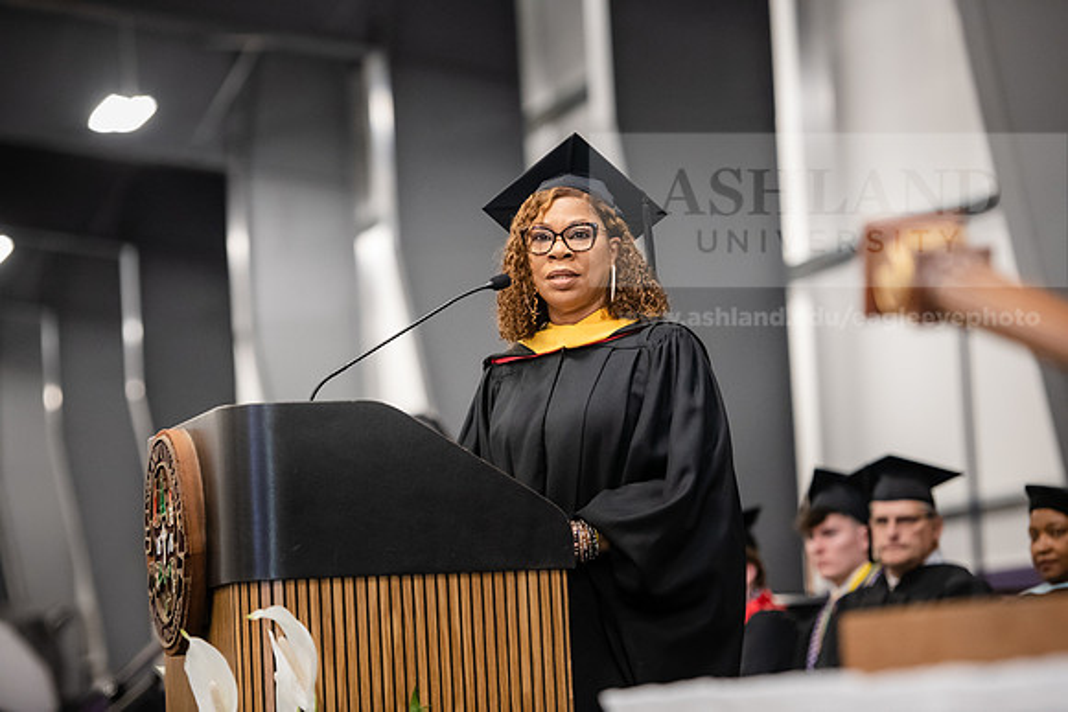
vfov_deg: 10.2
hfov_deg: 15.2
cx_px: 534
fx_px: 4006
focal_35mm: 135
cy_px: 356
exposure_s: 1/200
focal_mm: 135
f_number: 3.2
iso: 3200
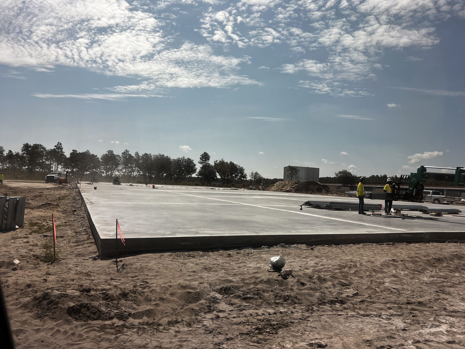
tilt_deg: +2.4
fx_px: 349
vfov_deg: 53.1
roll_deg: -1.0
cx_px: 232
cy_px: 174
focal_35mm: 26
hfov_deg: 67.3
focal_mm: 5.7
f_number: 1.5
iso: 40
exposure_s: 1/194
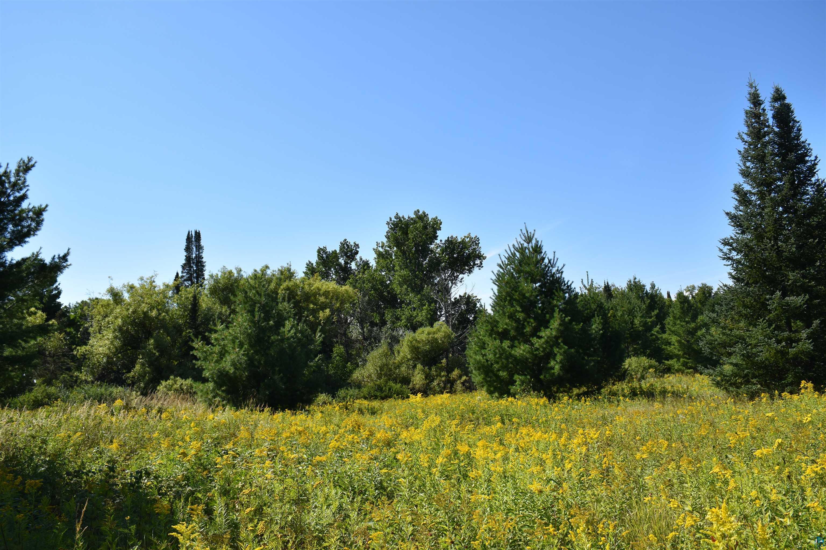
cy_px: 275
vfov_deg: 41.7
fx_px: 723
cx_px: 413
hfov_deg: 59.5
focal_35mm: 32
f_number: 8
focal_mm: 21
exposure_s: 1/250
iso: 100
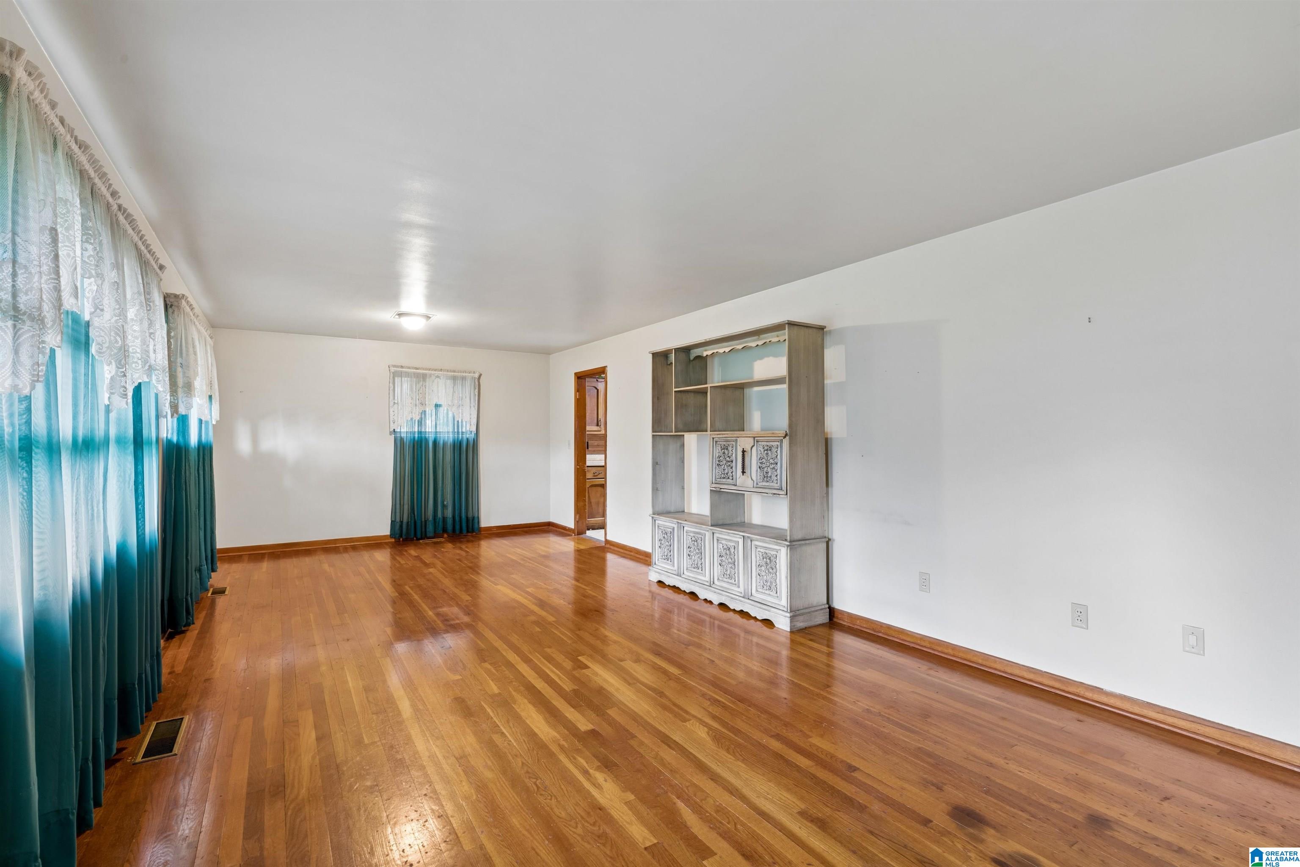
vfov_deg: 73.7
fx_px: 578
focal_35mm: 16
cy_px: 434
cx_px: 650
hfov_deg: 96.7
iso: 400
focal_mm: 16
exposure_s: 1/1.25
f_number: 13
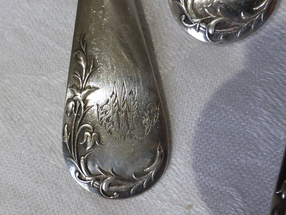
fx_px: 339
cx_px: 127
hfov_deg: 45.7
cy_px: 120
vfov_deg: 35.1
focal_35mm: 41
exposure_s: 1/30
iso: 400
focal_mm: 4.3
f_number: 3.3
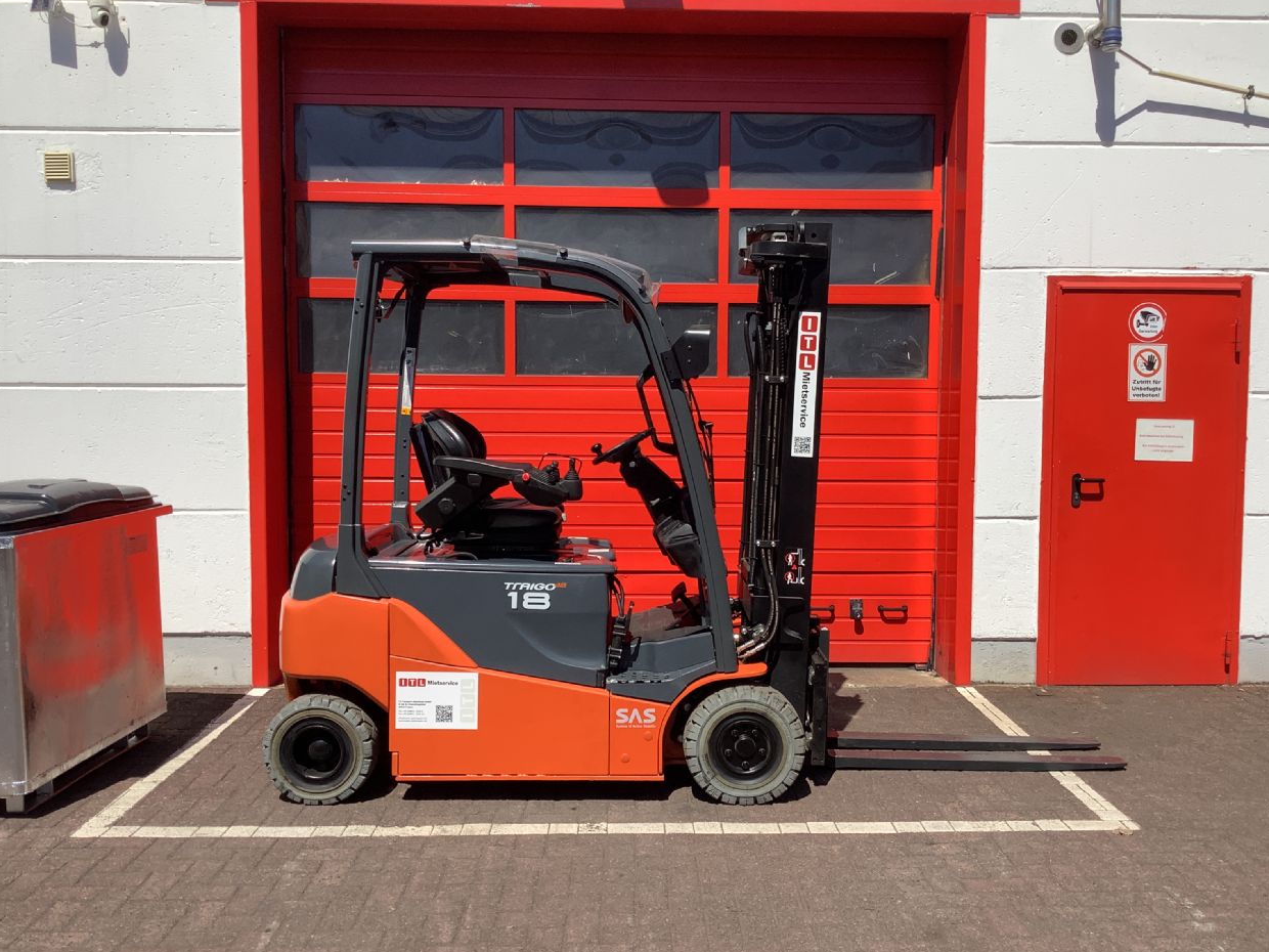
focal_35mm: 32
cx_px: 651
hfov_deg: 56.8
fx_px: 1173
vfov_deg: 44.2
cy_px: 483
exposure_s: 1/1597
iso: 25
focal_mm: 3.3
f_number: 2.4
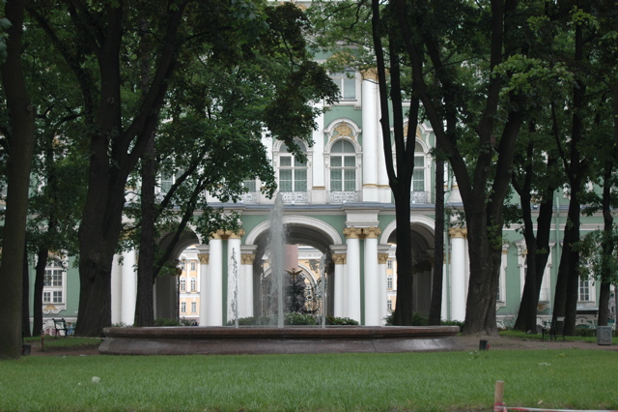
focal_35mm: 72
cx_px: 309
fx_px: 1235
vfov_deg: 18.9
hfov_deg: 28.1
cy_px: 206
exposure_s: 1/80
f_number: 4.5
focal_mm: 48
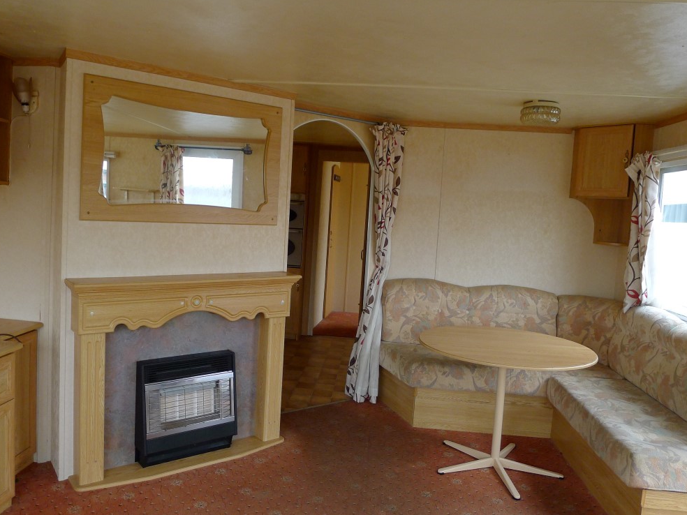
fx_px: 536
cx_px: 313
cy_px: 251
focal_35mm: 27
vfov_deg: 51.3
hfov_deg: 65.2
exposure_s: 1/60
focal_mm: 5.1
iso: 200
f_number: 2
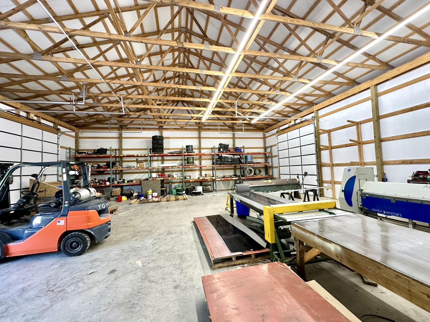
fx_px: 174
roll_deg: +2.4
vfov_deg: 85.7
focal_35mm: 14
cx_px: 215
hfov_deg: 102.1
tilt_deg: +3.4
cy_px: 161
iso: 160
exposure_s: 1/60
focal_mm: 2.22
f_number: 2.2
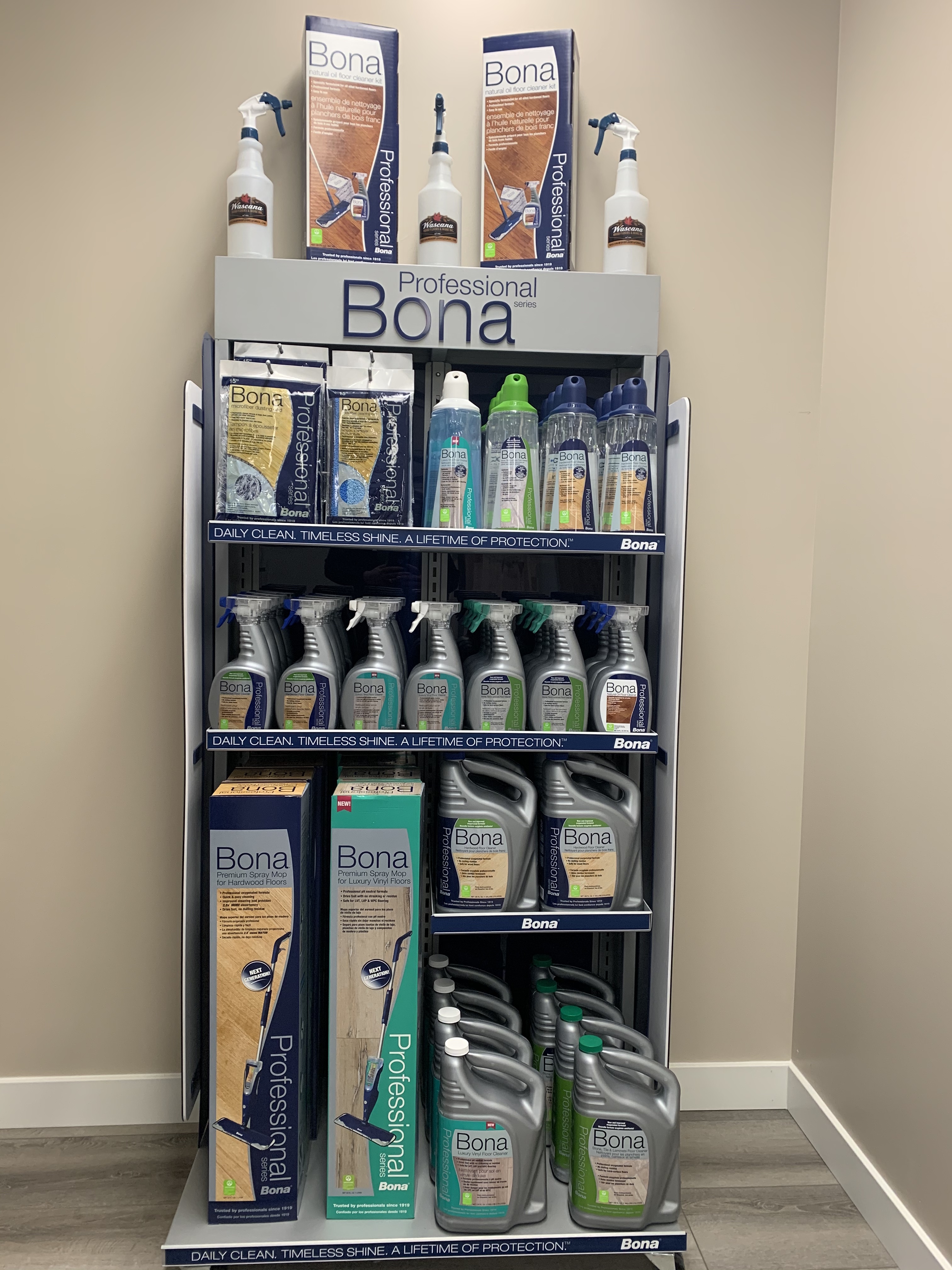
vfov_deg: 67.3
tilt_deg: -4.9
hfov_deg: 53.1
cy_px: 635
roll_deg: -1.1
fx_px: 953
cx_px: 476
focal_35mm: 26
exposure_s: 1/60
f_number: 1.8
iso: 80
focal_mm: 4.25
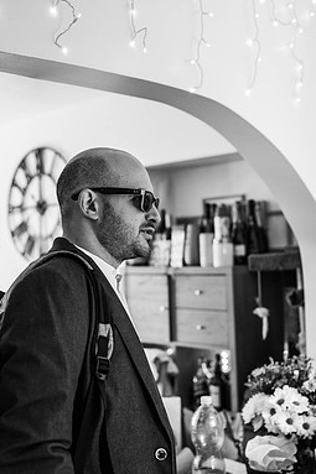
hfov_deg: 25.4
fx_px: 698
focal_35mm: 53
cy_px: 238
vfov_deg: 37.5
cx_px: 104
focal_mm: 35
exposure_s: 1/200
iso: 720
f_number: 2.2
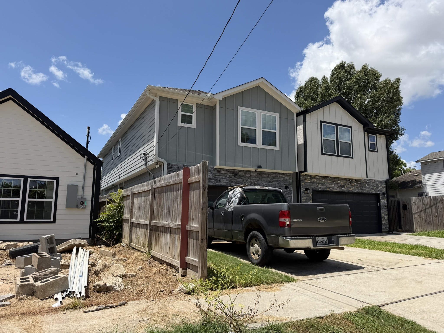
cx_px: 222
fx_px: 308
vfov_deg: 56.8
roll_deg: -2.8
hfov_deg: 71.6
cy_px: 166
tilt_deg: +10.2
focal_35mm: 24
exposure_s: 1/5714
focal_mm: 6.76
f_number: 1.78
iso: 80
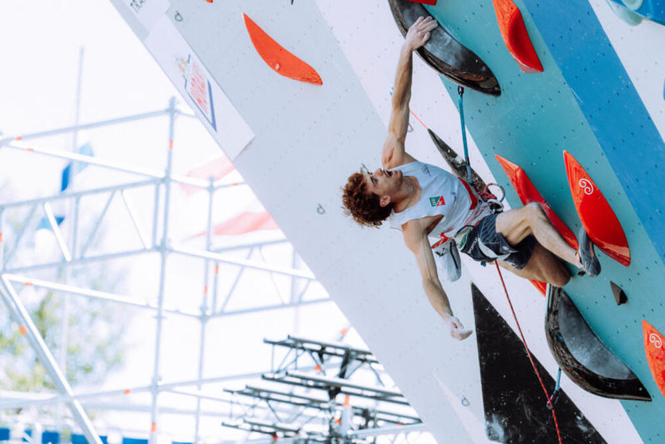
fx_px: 5542
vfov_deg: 4.6
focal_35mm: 300
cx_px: 332
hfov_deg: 6.9
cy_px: 222
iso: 320
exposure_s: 1/800
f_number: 2.8
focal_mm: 200
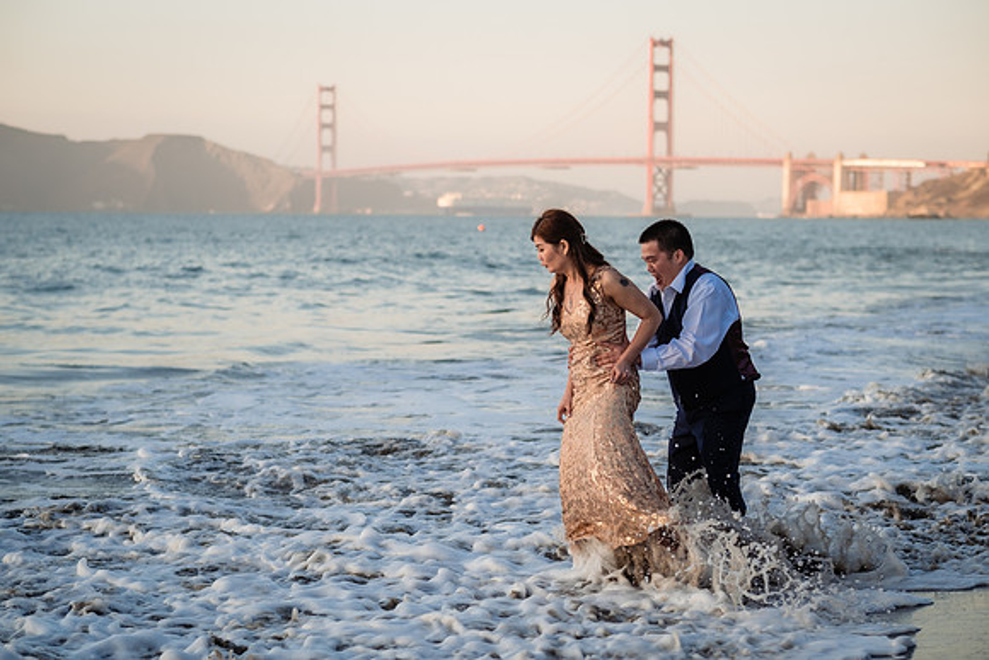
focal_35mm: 84
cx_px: 494
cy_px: 330
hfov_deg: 24.2
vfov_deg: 16.3
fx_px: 2308
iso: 160
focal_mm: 56
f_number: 2.5
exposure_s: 1/500
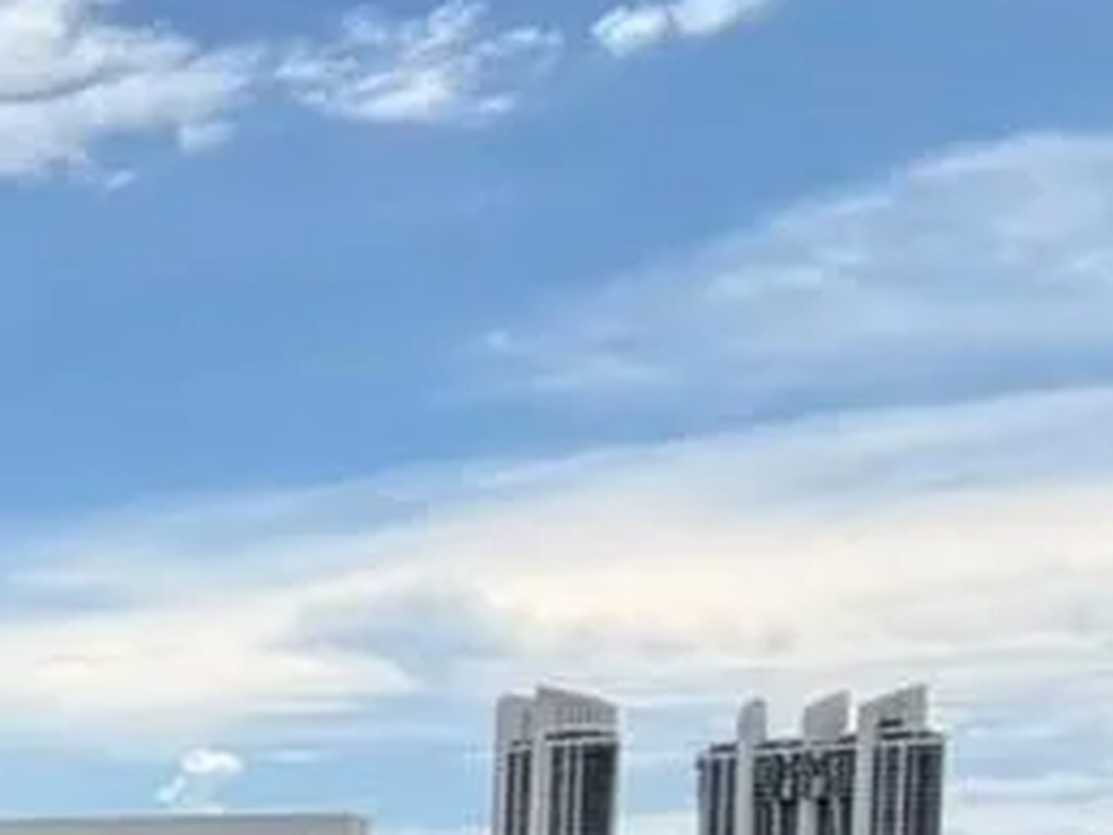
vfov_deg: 16.0
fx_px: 2765
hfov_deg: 14.1
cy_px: 1186
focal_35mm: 86
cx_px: -1661
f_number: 2.2
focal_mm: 2.22
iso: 20
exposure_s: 1/1285
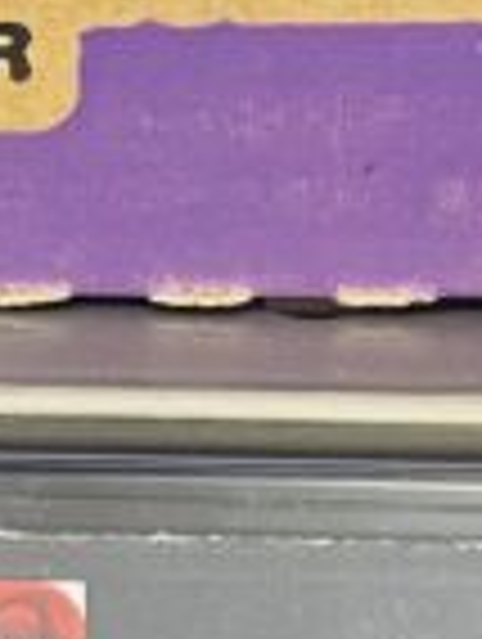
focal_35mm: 187
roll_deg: +1.6
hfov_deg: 7.7
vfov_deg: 10.5
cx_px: -455
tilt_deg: -21.3
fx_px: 3461
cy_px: 22
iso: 160
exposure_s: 1/60
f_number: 1.6
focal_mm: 4.2
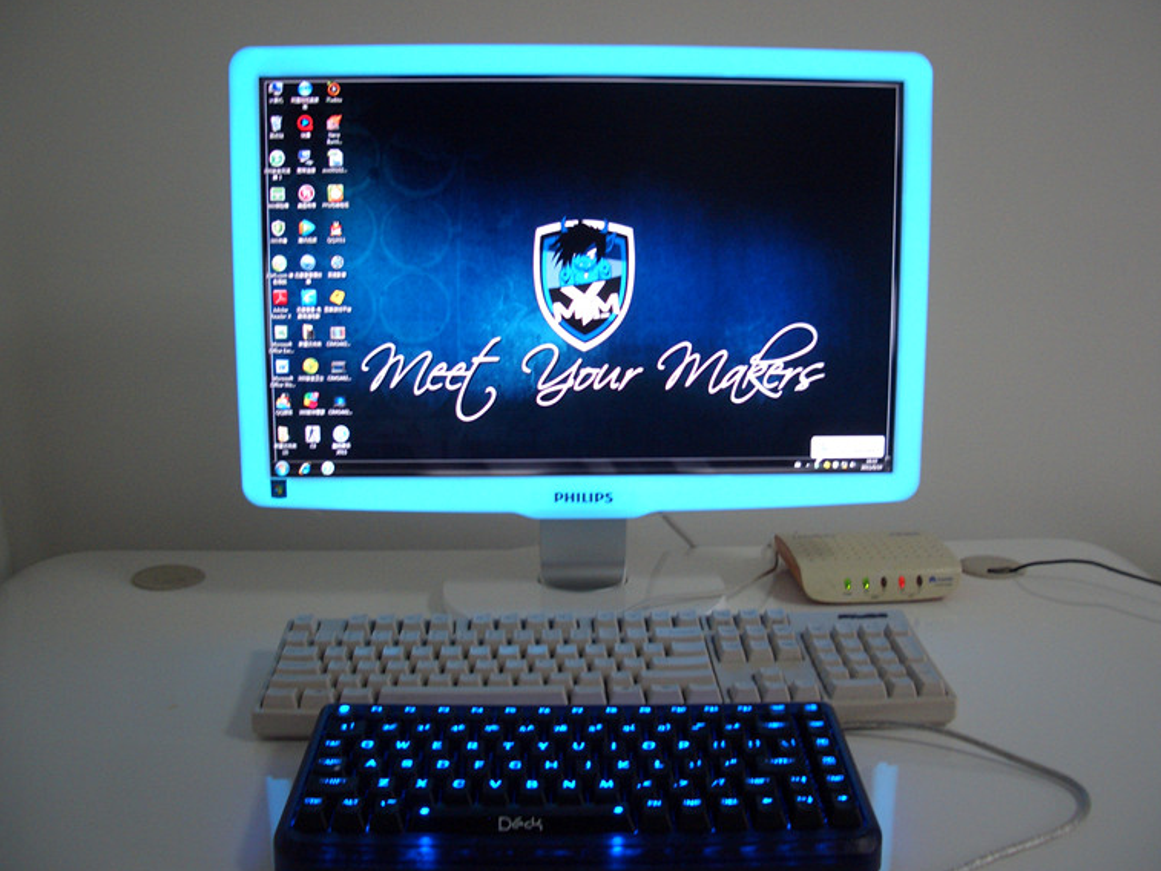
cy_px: 428
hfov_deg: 50.1
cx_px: 577
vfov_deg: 38.7
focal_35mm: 37
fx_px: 1241
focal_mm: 5.8
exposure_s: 1/20
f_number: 2.6
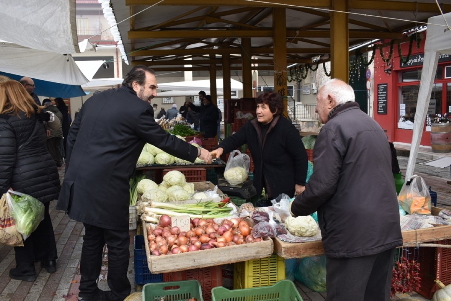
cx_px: 226
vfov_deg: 43.6
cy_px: 150
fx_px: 376
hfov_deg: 61.9
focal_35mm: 30
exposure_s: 1/250
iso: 200
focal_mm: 20
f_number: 5.6
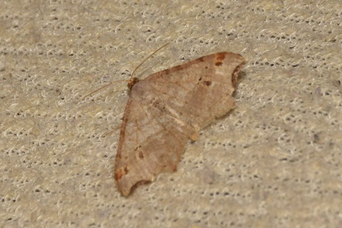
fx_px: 1995
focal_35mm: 210
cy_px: 114
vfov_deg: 6.5
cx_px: 171
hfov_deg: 9.8
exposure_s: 1/200
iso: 100
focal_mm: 140
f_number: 16
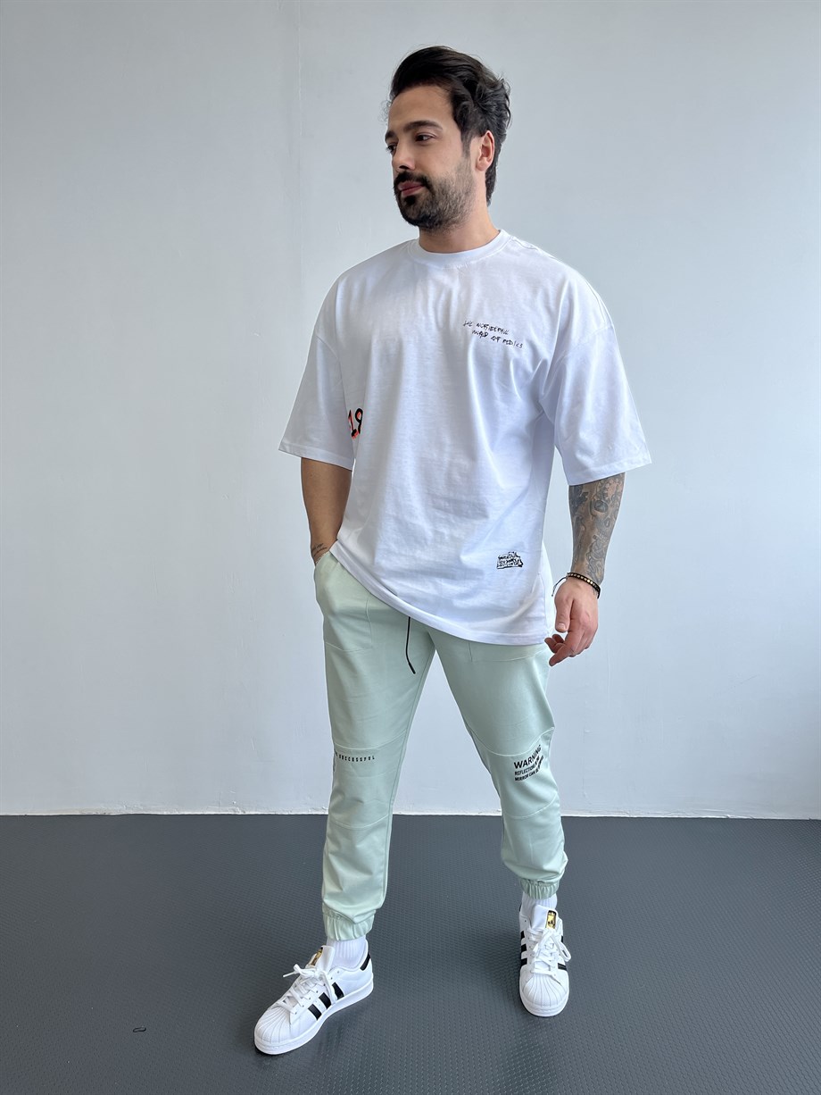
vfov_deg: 67.3
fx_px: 822
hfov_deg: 53.1
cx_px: 410
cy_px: 548
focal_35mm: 26
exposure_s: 1/100
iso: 64
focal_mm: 5.1
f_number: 1.6
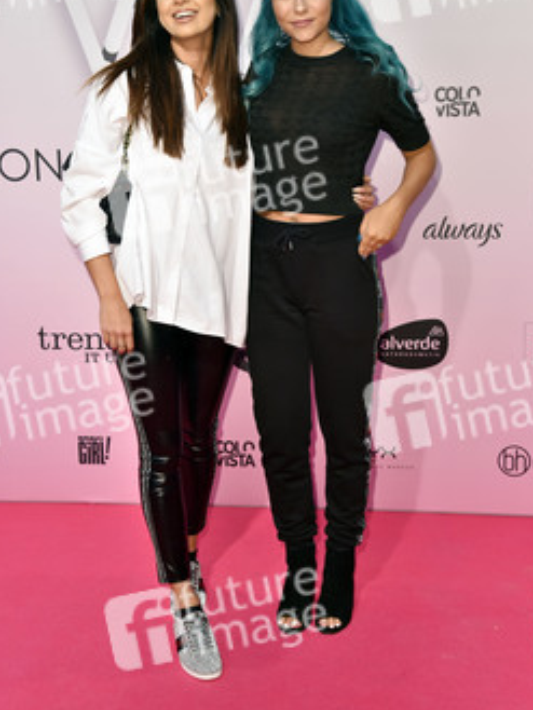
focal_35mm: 56
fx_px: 1149
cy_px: 296
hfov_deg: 26.1
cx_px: 278
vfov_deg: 34.3
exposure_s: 1/200
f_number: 5.6
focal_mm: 48
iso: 800
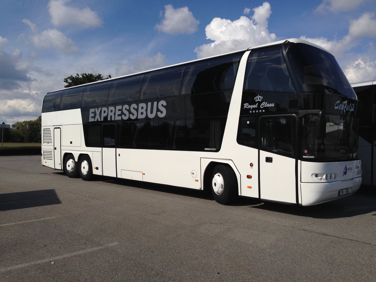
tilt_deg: +2.2
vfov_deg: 42.9
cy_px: 141
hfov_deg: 55.4
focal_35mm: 33
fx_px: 358
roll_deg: -0.9
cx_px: 188
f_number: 2.4
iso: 50
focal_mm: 4.12
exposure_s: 1/3876
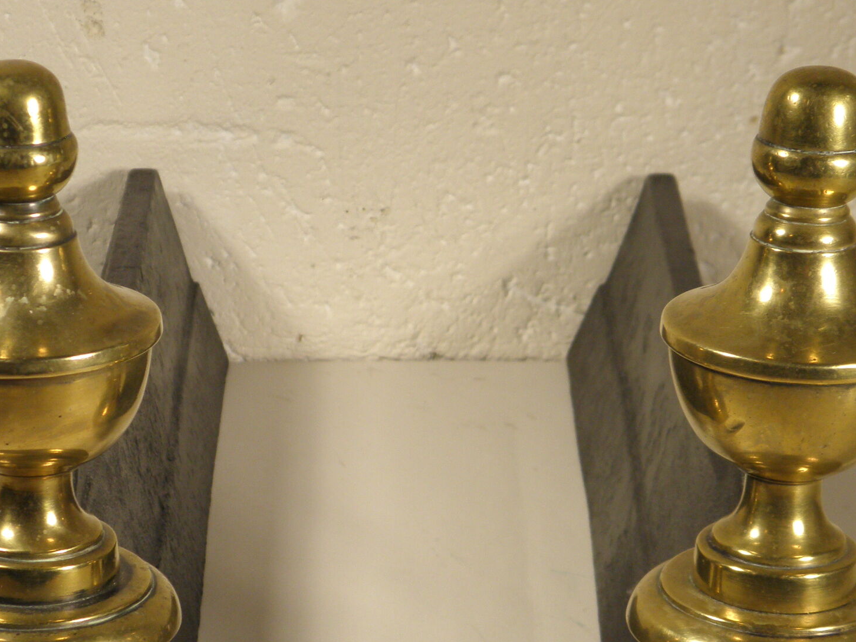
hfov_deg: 18.9
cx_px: 423
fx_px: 2572
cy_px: 492
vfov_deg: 14.2
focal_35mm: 104
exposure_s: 1/50
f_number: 4.1
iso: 100
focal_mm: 10.6
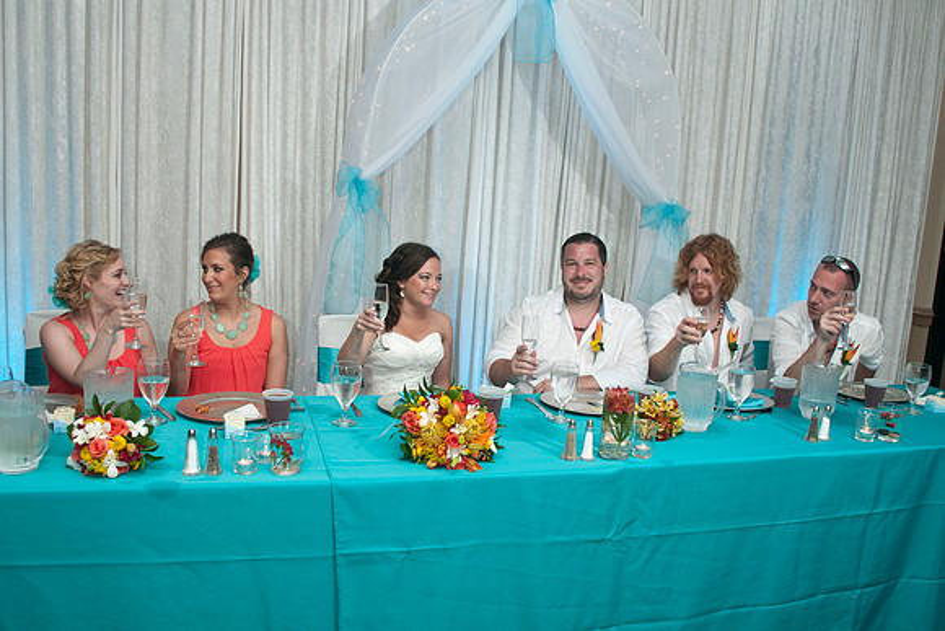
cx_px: 472
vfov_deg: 43.0
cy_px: 316
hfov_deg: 61.1
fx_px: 801
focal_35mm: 31
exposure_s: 1/160
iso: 400
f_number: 5.6
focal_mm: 18
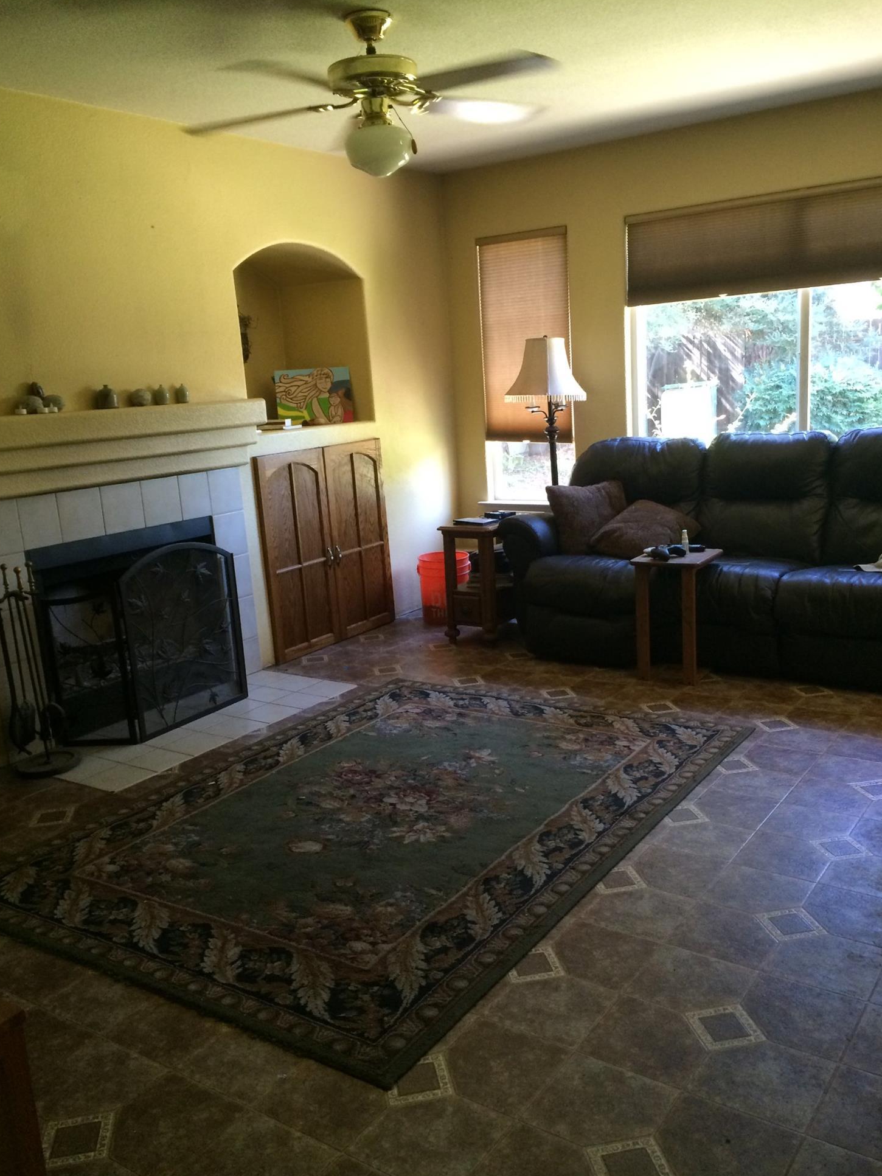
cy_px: 603
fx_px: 1019
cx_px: 437
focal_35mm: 30
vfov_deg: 60.0
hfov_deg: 46.8
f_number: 2.2
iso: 200
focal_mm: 4.15
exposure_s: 1/30
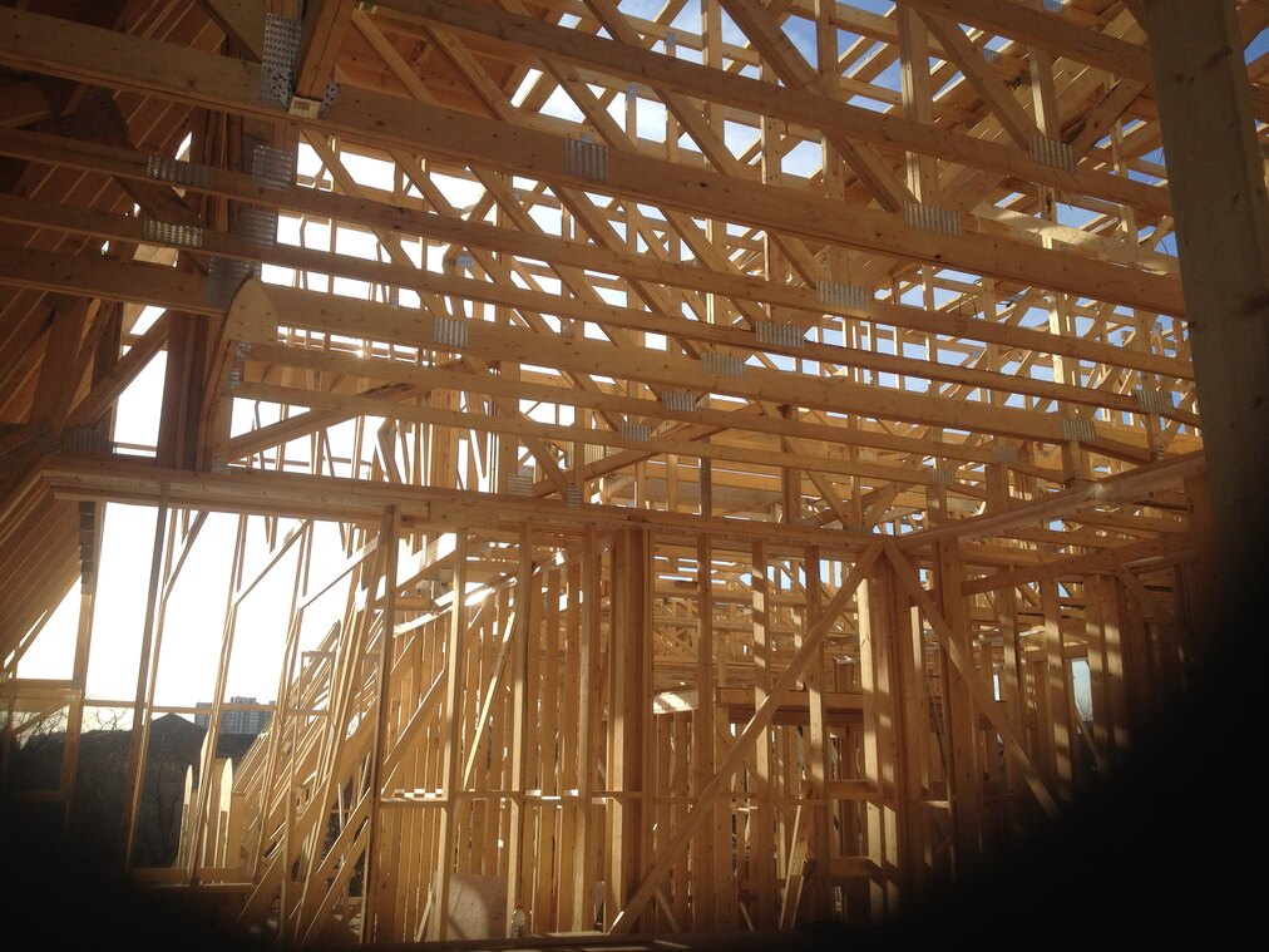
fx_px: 1283
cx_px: 634
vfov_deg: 40.7
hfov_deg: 52.6
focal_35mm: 35
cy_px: 476
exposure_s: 1/1151
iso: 50
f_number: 2.4
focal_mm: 4.28
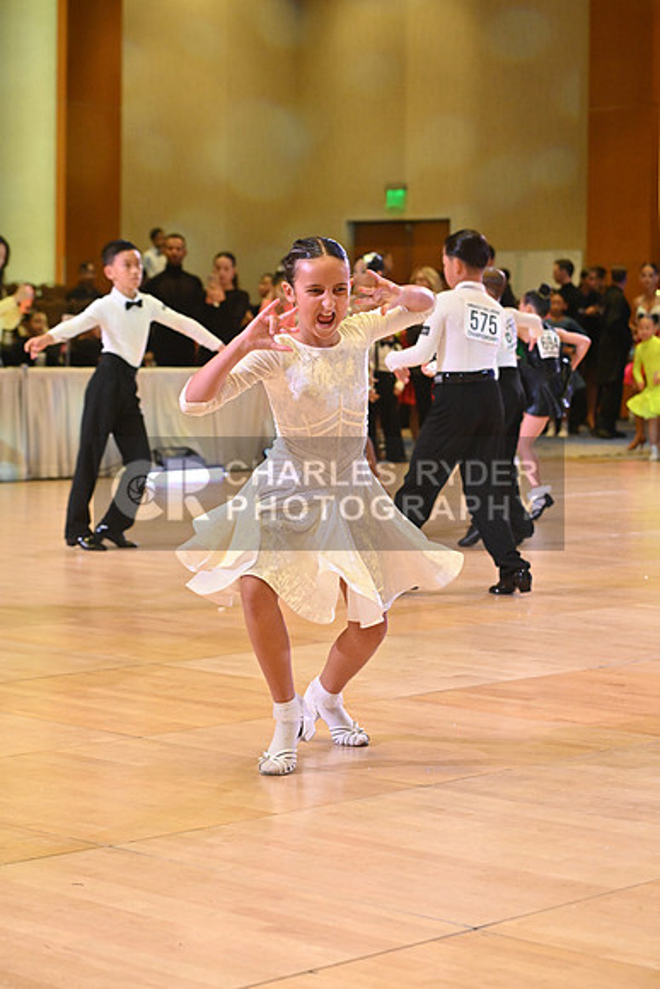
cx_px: 330
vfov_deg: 22.6
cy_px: 494
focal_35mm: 90
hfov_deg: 15.2
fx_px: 2473
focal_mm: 90
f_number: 5.6
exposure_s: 1/400
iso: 4000
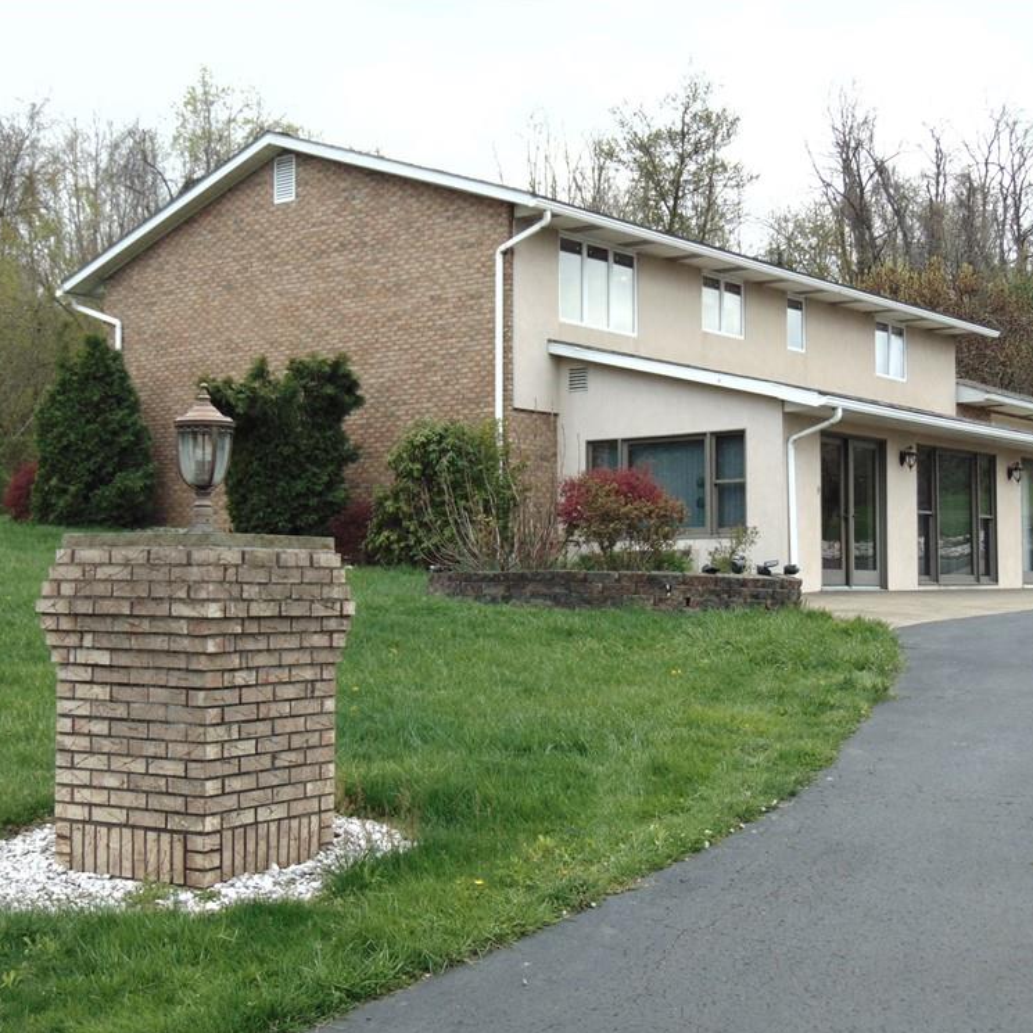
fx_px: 1722
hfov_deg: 33.4
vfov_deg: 33.4
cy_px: 528
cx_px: 544
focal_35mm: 51
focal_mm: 7.6
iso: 80
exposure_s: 1/160
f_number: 3.3
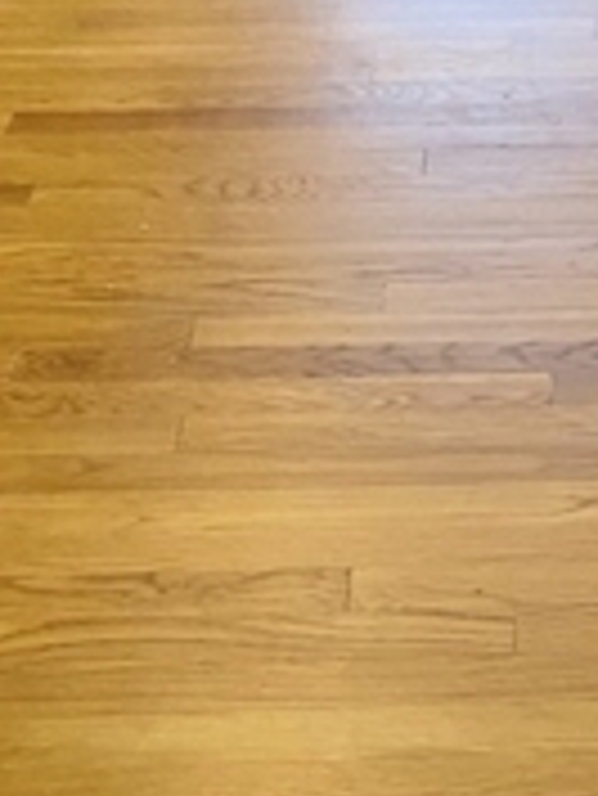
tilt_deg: -3.9
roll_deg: -1.2
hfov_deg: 12.9
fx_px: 2600
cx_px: 656
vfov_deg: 14.5
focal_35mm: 113
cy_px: -783
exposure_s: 1/60
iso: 160
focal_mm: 4.25
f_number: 1.8
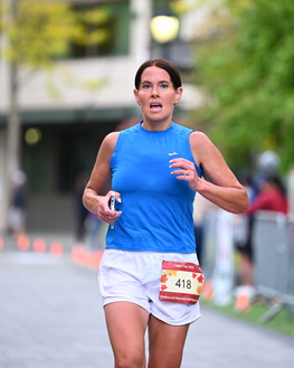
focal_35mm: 259
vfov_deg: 7.5
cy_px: 163
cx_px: 175
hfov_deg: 6.0
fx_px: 2818
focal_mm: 165
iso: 1000
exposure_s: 1/1600
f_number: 2.8
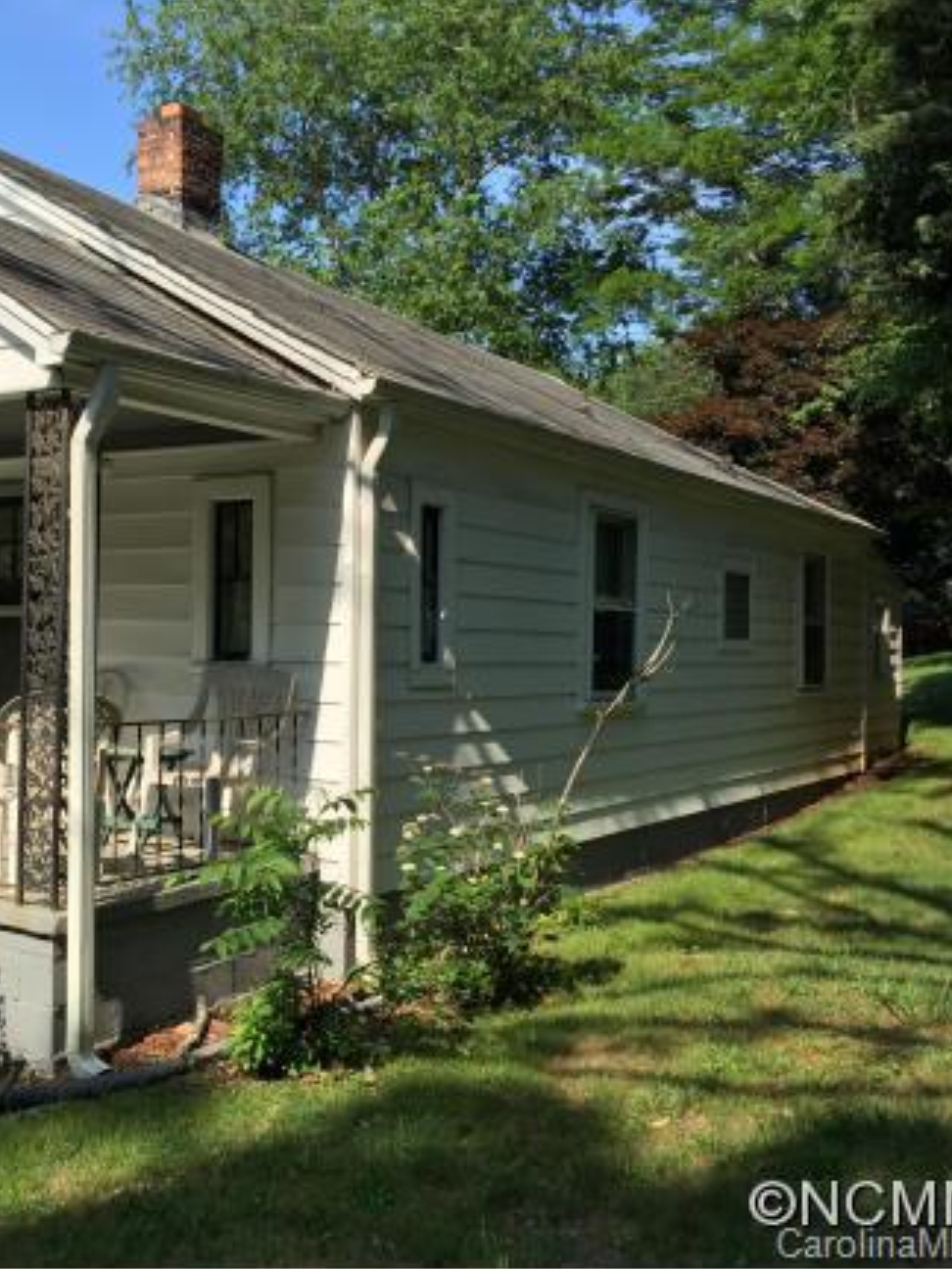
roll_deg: -2.7
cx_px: 262
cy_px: 632
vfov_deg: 47.9
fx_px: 1430
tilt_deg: +2.8
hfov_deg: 36.1
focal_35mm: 39
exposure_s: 1/1236
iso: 32
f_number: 2.2
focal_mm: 4.15
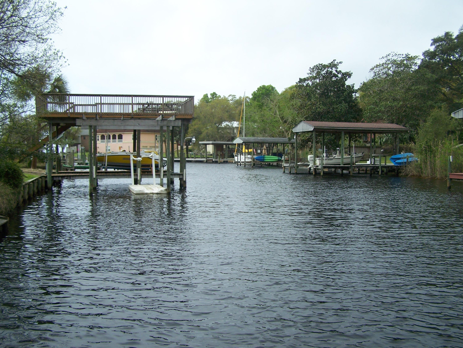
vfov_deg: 37.8
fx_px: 509
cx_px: 232
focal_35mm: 38
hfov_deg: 48.9
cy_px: 174
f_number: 2.8
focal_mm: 6.3
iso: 80
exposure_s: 1/1000
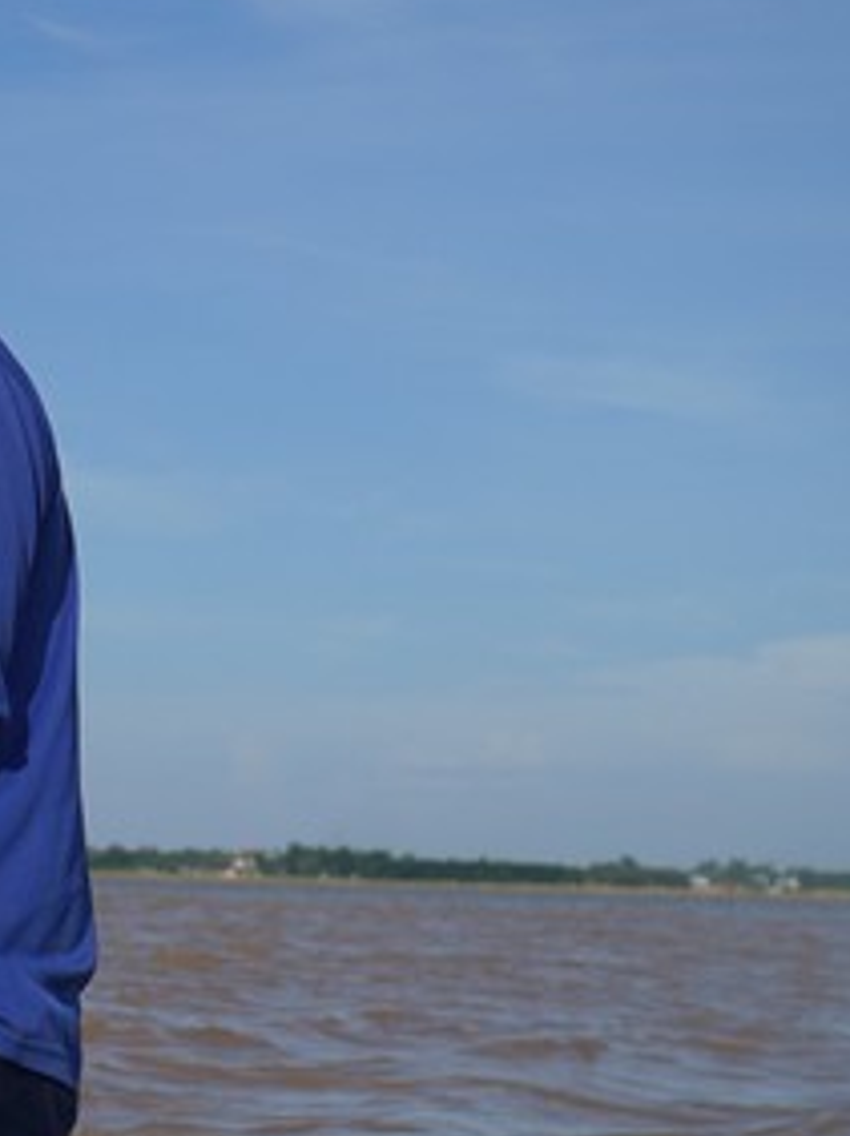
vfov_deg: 20.8
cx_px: -371
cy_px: 888
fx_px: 3057
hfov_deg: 14.9
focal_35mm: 93
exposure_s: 1/1250
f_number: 4.5
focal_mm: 25
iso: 100
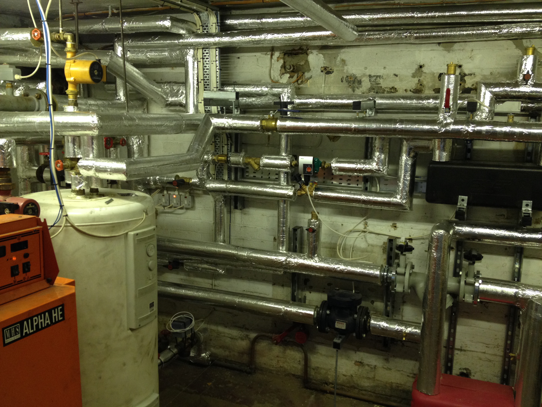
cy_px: 204
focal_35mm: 35
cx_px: 271
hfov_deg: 52.6
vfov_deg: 40.7
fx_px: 548
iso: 125
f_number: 2.4
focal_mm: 4.28
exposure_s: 1/20
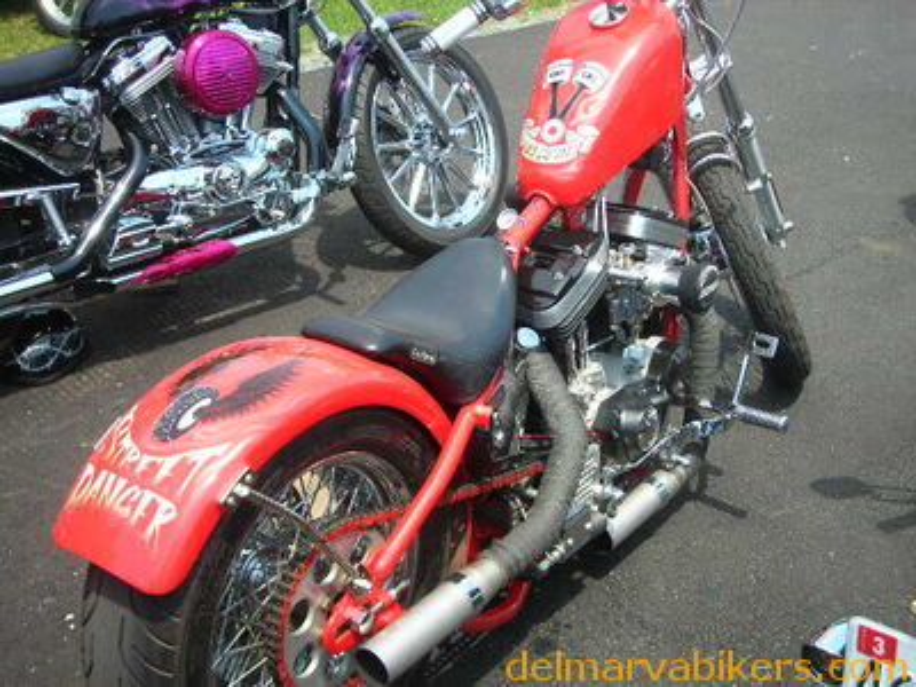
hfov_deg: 40.4
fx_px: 1244
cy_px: 344
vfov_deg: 30.9
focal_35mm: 47
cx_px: 458
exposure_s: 1/230
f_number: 3.4
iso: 50
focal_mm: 7.8
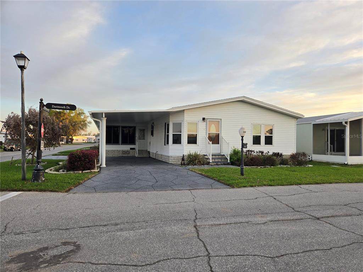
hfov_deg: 73.9
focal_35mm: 23
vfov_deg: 58.9
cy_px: 136
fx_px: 241
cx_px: 182
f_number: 1.8
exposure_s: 1/180
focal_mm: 5.4
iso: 25
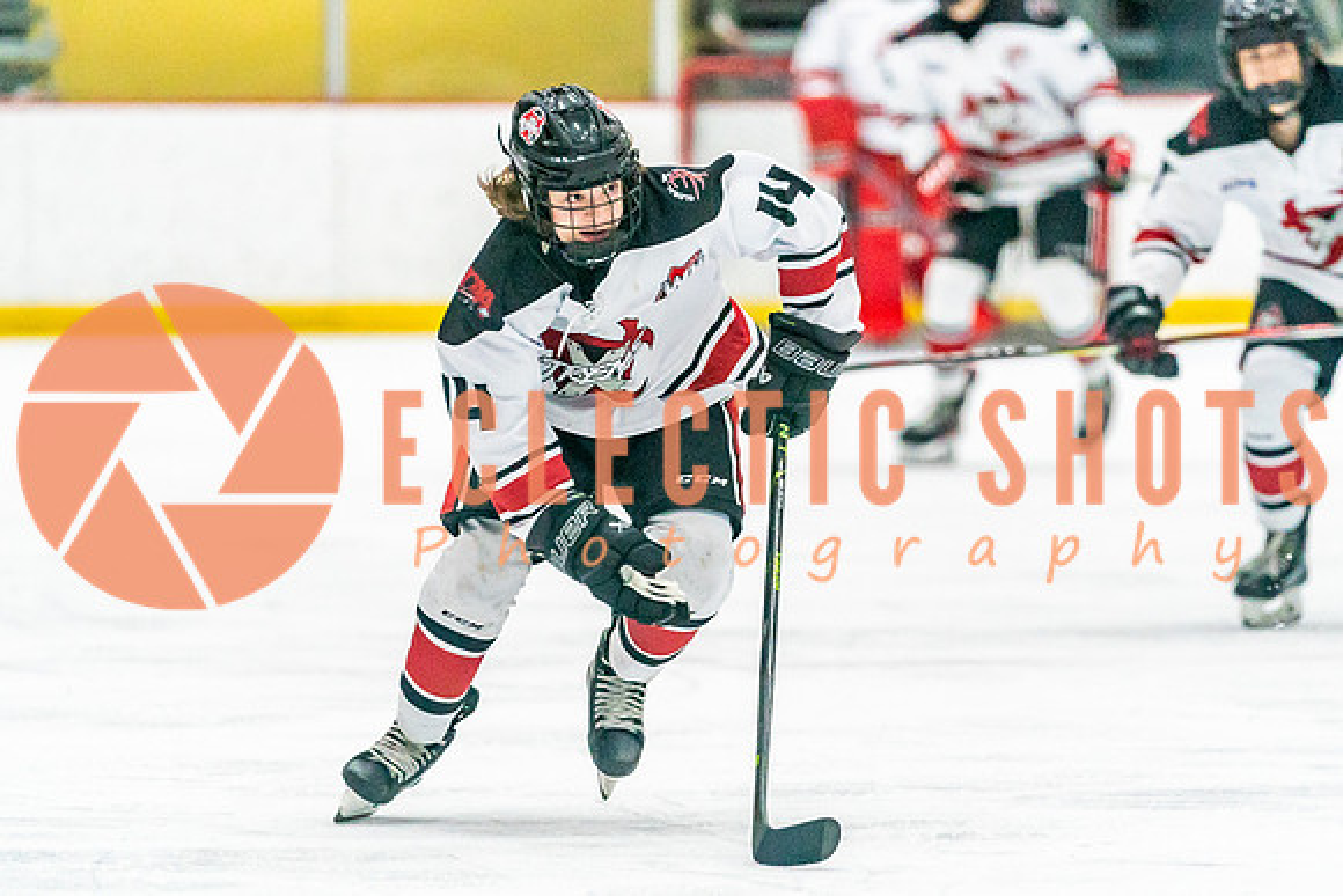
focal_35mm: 334
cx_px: 672
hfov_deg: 6.2
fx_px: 12467
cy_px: 535
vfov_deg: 4.1
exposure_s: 1/1000
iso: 3200
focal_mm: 200
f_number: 2.8
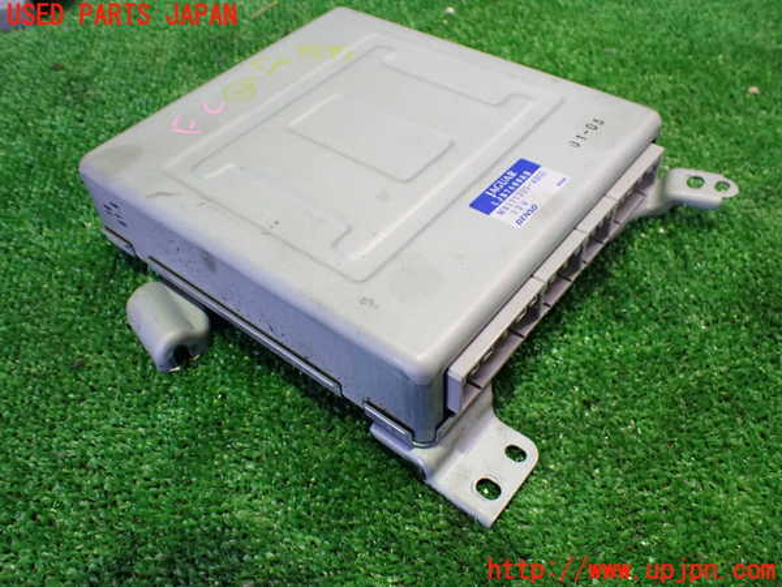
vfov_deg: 46.8
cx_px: 391
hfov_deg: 60.0
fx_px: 678
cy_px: 294
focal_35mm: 30
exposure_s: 1/40
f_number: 2.3
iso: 800
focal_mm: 5.4
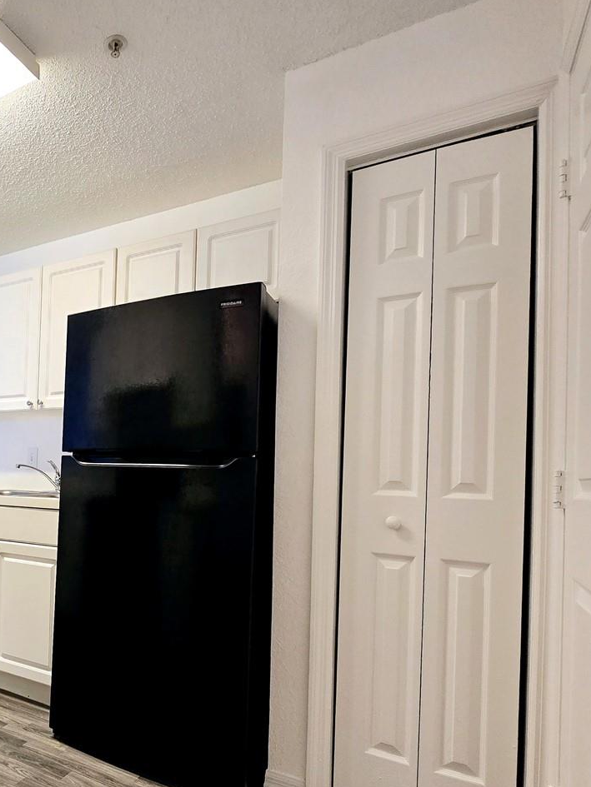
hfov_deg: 54.1
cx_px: 69
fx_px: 501
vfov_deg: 75.7
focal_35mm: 22
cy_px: 464
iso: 160
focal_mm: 2.2
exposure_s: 1/60.2
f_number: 2.2
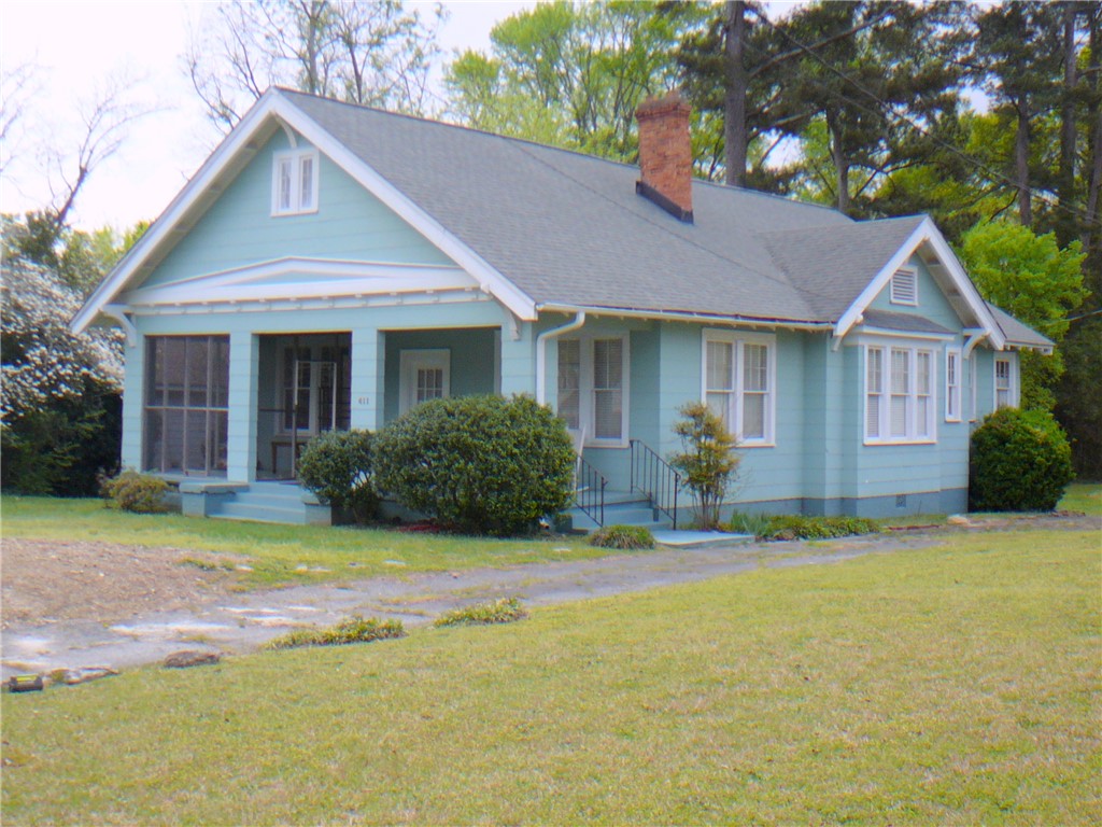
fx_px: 1433
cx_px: 551
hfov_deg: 42.1
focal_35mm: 45
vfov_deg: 32.2
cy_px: 414
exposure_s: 1/400
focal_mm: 6.7
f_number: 3.2
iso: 80
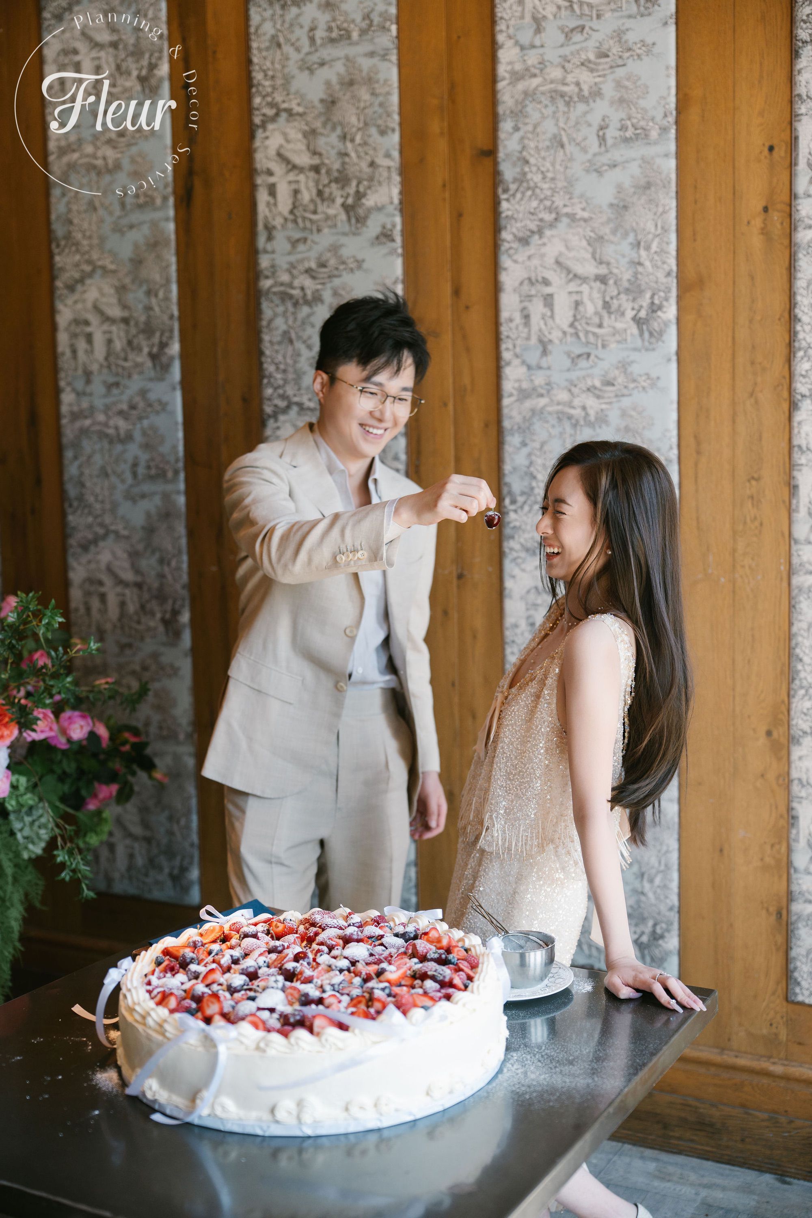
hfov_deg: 33.4
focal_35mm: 40
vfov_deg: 48.5
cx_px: 406
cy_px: 609
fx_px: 1353
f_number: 2
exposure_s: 1/320
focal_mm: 40
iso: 400
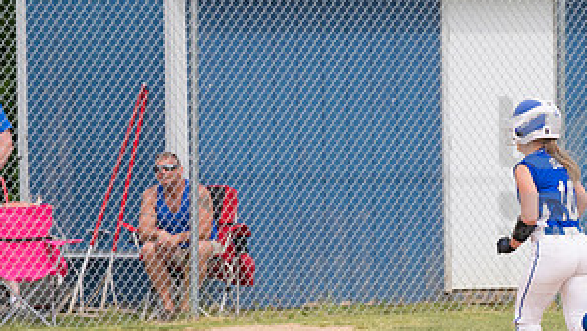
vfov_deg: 2.0
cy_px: 167
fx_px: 9604
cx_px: 559
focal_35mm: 617
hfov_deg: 3.5
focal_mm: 200
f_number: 5.6
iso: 320
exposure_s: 1/1600
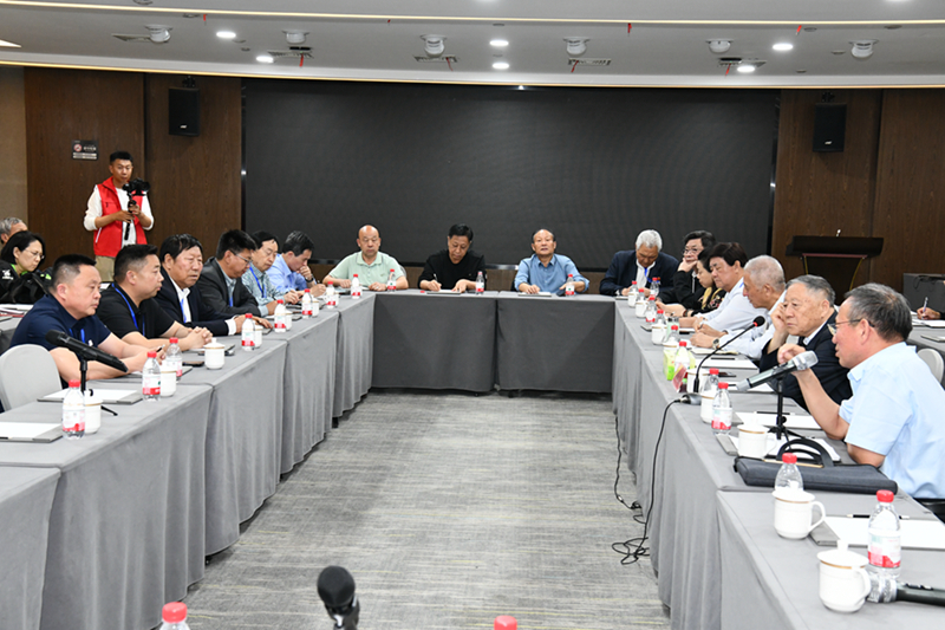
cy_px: 315
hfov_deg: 41.1
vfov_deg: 28.1
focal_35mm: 48
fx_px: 1260
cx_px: 472
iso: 3200
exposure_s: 1/40
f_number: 9
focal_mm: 48
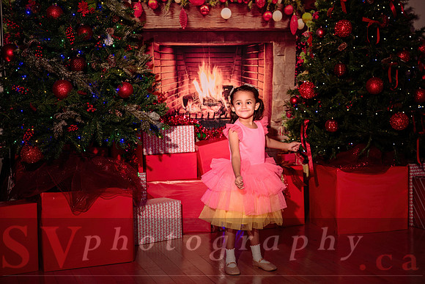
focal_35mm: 76
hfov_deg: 26.7
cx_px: 235
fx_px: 893
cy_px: 155
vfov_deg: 18.0
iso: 500
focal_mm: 68
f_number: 2
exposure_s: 1/250
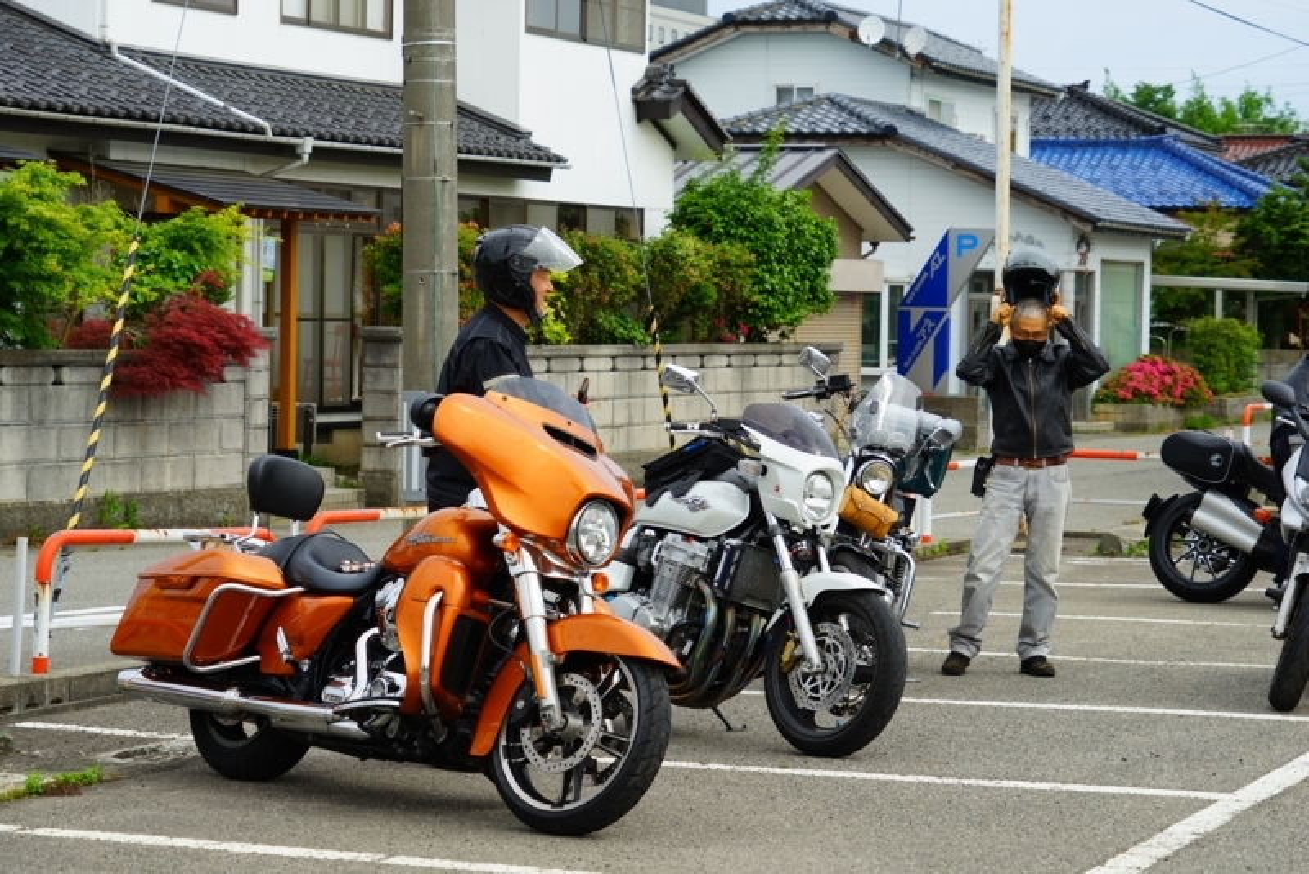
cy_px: 437
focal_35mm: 96
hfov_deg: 21.2
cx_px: 654
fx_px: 3492
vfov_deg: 14.3
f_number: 9.5
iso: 100
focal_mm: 96
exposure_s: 1/125
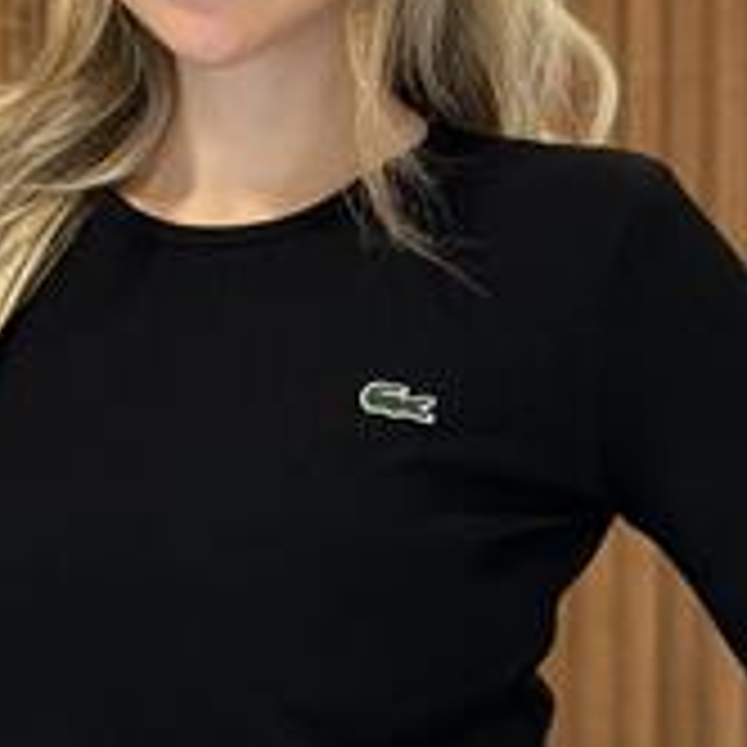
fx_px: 3247
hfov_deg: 13.1
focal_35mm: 133
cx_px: 333
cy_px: 603
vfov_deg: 13.1
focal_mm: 6.86
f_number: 1.78
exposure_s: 1/61
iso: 125
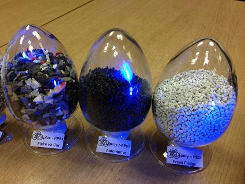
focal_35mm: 35
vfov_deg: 40.7
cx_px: 122
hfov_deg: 52.6
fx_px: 248
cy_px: 92
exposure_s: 1/20
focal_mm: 4.28
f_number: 2.4
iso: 80
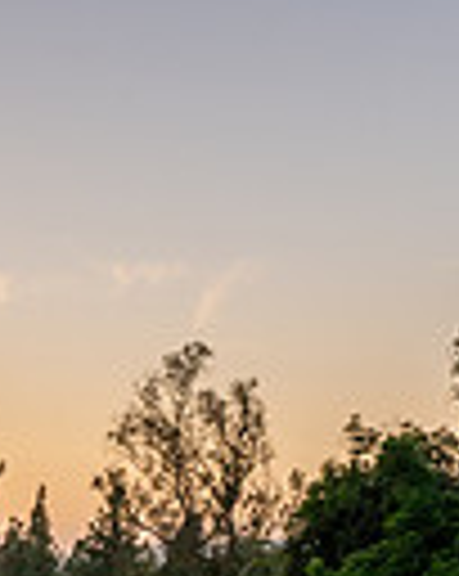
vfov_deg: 17.2
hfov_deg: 13.9
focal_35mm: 102
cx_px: -279
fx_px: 1736
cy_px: 830
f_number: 7.1
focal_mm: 24
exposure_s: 1/160
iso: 320
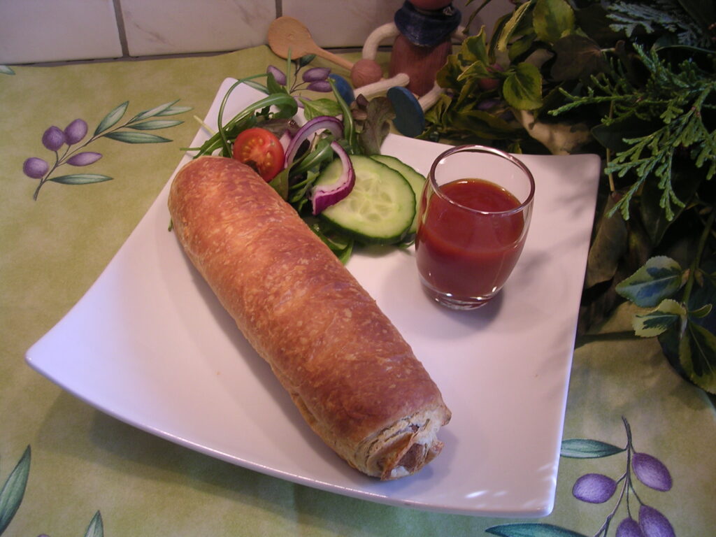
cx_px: 358
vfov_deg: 37.7
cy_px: 268
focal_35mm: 38
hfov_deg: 49.0
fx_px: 786
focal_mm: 5.8
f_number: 2.8
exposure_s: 1/69.9
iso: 100
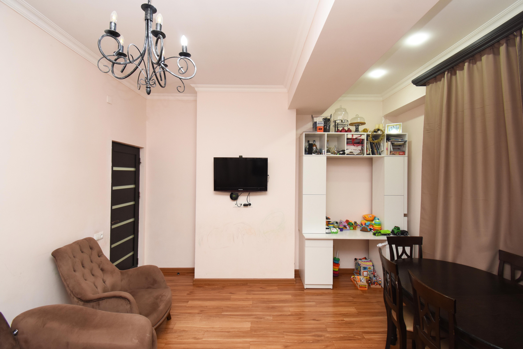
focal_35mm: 15
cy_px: 174
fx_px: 218
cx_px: 262
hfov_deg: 100.4
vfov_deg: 77.3
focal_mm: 10
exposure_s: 1/60
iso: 640
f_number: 6.3
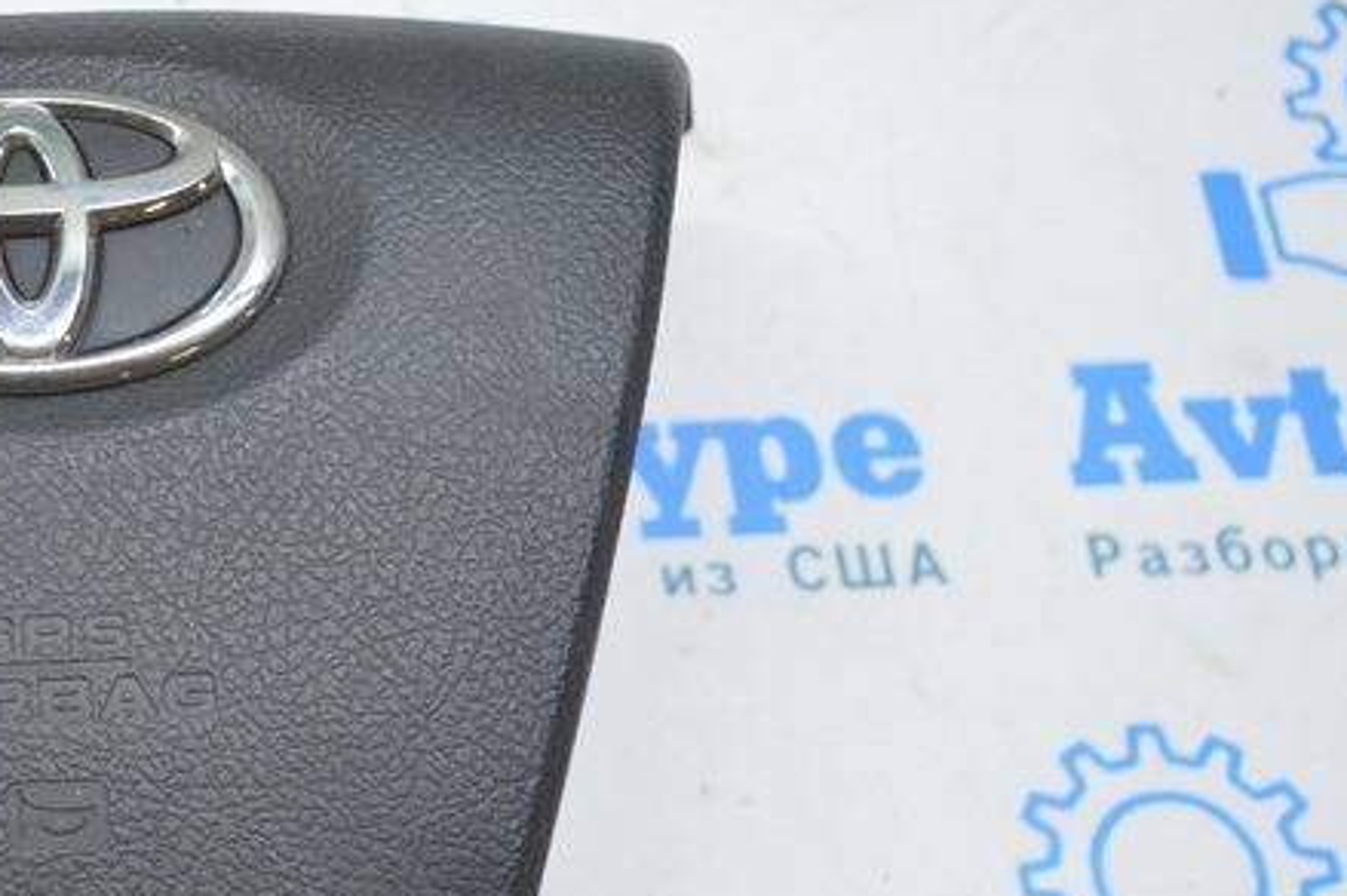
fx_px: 2617
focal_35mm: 70
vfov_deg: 19.4
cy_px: 539
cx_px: -89
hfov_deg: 26.8
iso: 400
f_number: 3.5
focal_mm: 20
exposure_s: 1/50
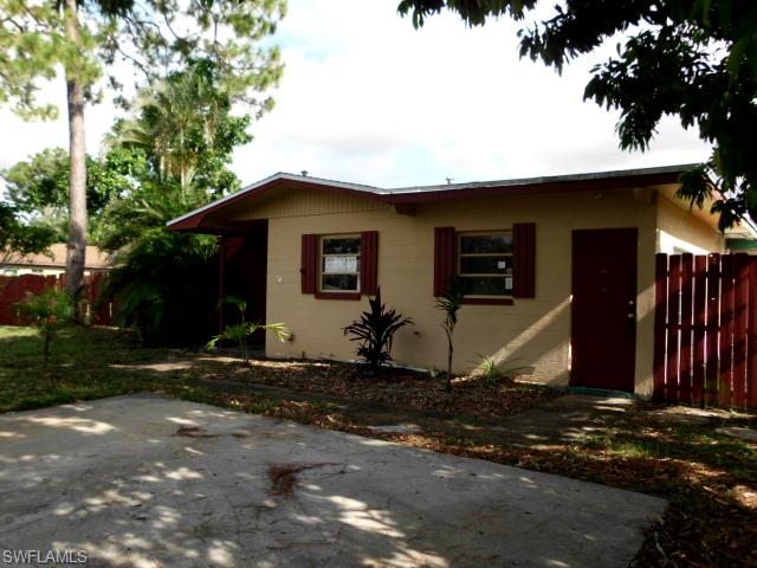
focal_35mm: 28
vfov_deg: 49.7
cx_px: 378
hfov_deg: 63.4
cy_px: 284
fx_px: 612
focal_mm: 5.05
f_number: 7.2
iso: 100
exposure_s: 1/152
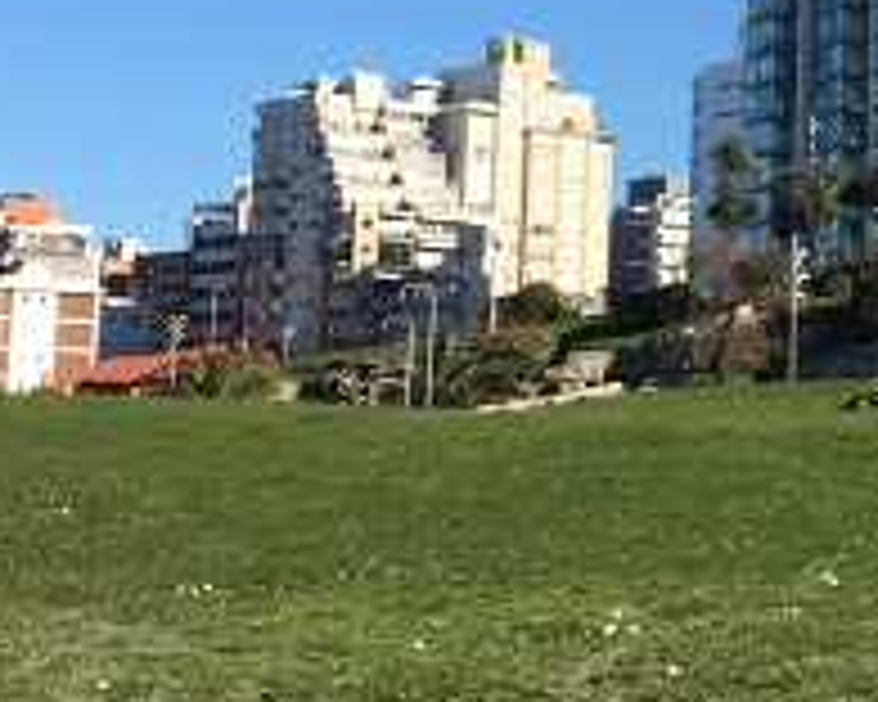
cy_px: -9
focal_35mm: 116
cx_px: 1198
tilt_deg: +10.2
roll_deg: -1.1
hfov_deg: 15.6
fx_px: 3014
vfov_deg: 13.1
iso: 32
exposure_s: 1/1721
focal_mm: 4.15
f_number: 2.2
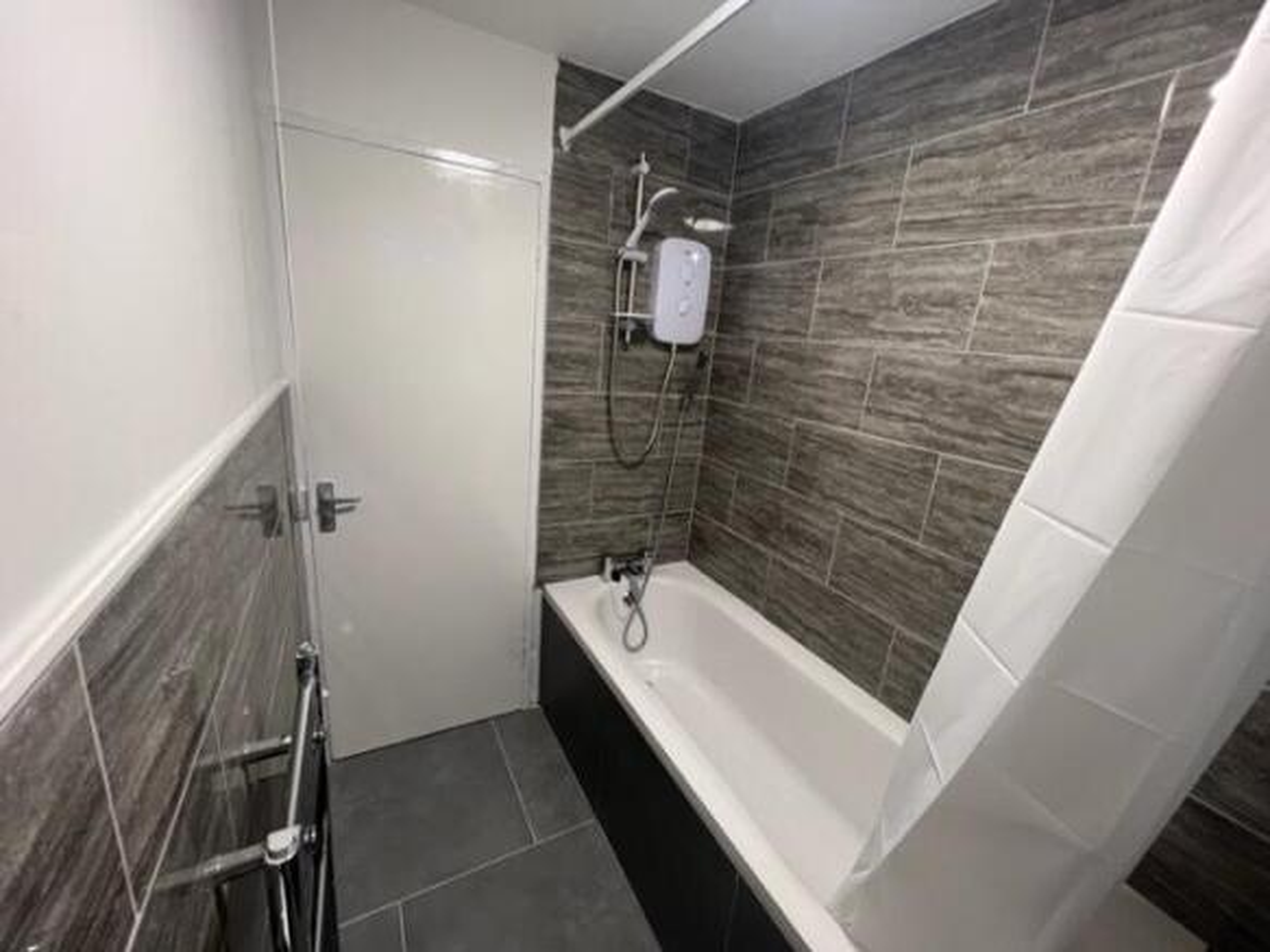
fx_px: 477
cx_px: 635
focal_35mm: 13
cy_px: 476
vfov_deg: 89.9
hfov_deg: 106.2
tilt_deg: -14.3
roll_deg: -5.3
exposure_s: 1/50
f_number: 1.8
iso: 125
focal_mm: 1.57
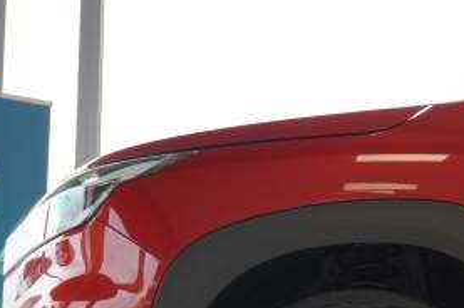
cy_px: 321
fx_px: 1429
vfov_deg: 12.1
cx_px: 271
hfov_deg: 18.4
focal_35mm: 111
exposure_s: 1/60
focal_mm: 32
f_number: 5
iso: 400
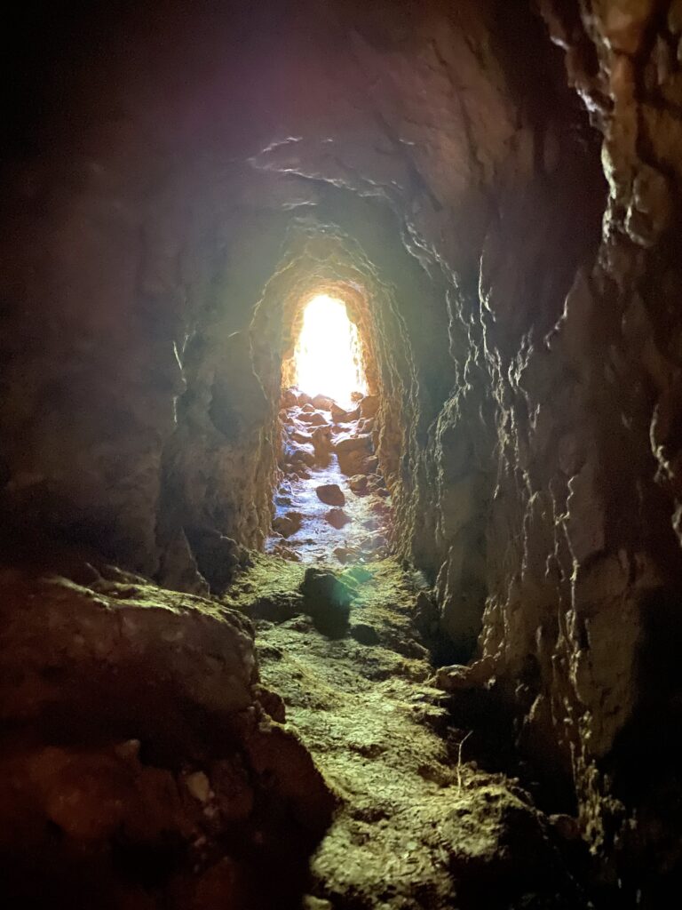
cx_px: 341
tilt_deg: -10.9
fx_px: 683
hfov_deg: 53.1
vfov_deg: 67.3
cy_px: 455
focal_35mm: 26
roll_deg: +0.9
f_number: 1.8
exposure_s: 1/2
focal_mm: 4.25
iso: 1600
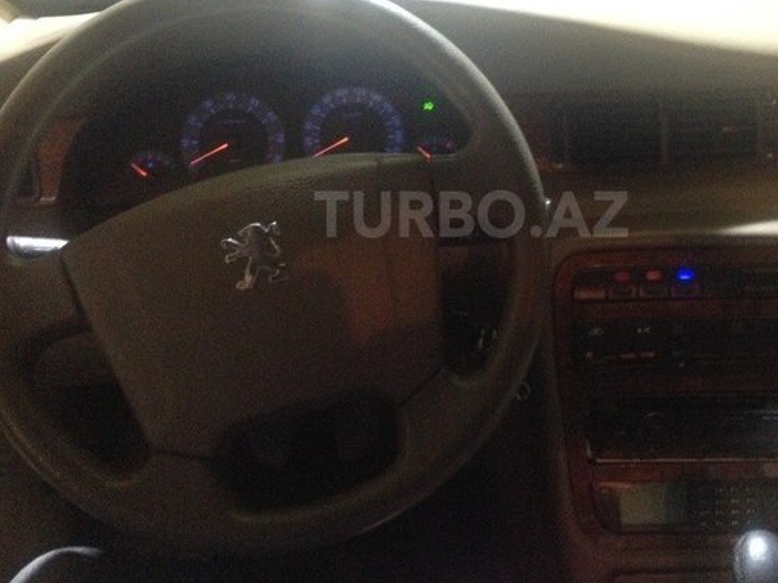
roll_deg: +1.0
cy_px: 214
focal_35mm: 43
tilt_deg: -20.6
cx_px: 471
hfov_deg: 43.6
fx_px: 966
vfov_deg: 33.4
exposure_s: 1/15
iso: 640
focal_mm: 4.12
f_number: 2.4
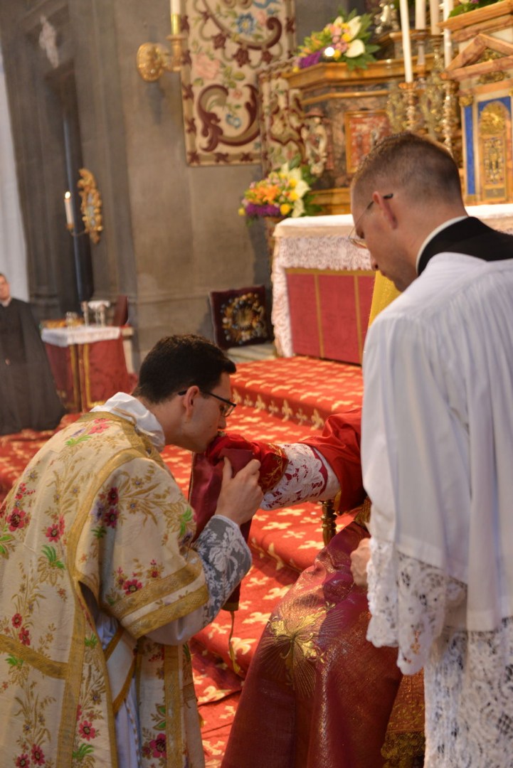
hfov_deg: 27.0
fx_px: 1068
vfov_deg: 39.6
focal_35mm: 50
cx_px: 256
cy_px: 384
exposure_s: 1/60
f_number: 4
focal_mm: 50
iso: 1600
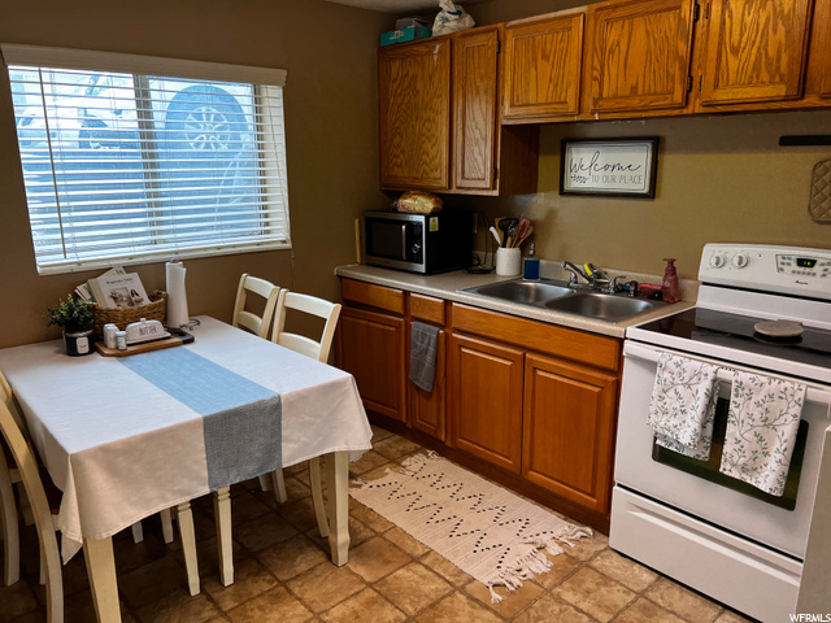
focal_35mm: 26
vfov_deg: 53.1
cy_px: 312
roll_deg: +0.2
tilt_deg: -13.6
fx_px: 624
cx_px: 416
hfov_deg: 67.3
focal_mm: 5.7
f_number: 1.5
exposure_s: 1/120
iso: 100
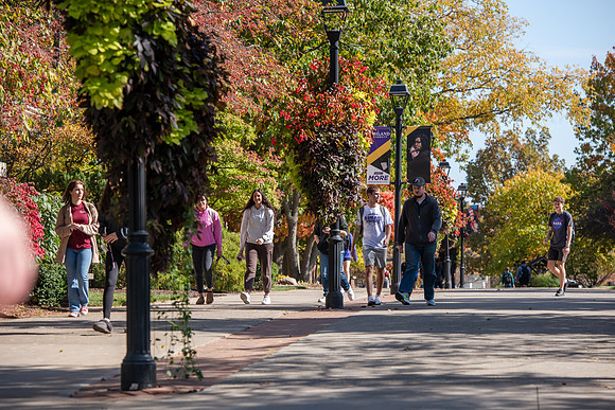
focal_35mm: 130
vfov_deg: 10.6
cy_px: 205
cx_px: 308
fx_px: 2221
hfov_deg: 15.8
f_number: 5.6
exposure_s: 1/400
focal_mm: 130
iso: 160
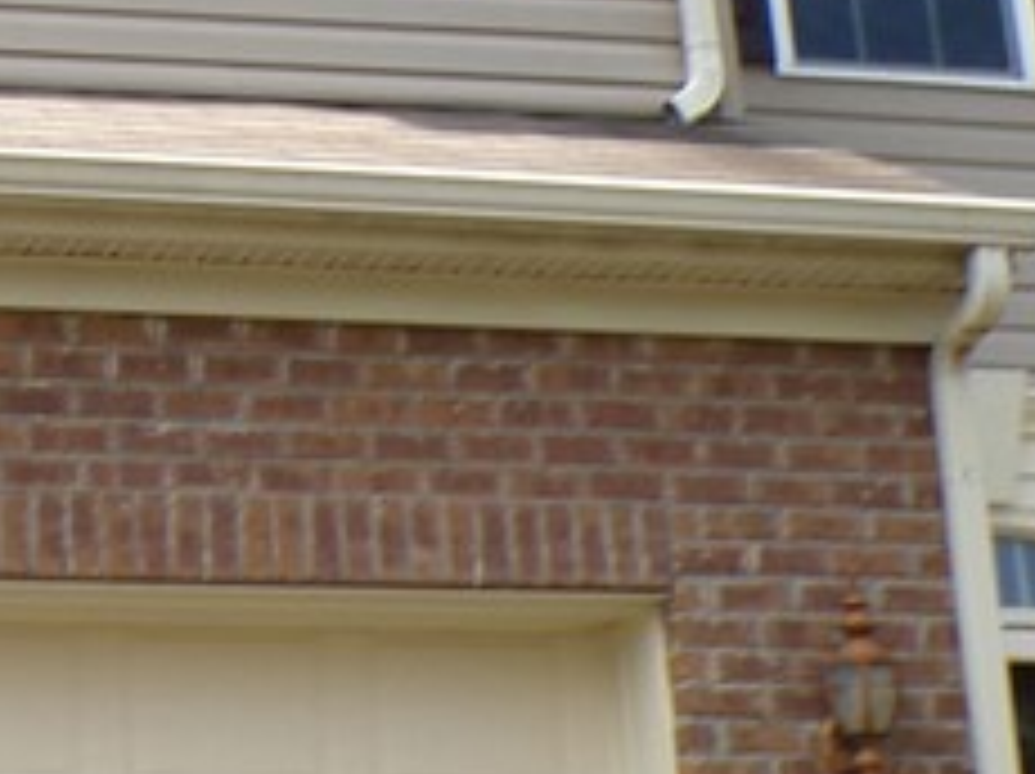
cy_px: 292
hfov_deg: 16.6
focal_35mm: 107
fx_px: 3196
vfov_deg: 13.8
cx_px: -549
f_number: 5.8
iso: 100
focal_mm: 4.3
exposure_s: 1/160
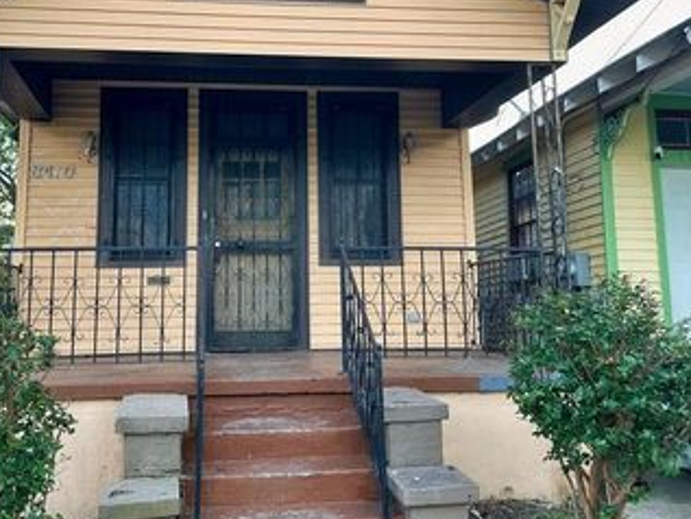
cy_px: 189
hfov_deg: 45.5
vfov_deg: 34.9
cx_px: 275
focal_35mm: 41
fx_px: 819
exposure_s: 1/650
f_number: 1.5
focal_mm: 5.7
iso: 50
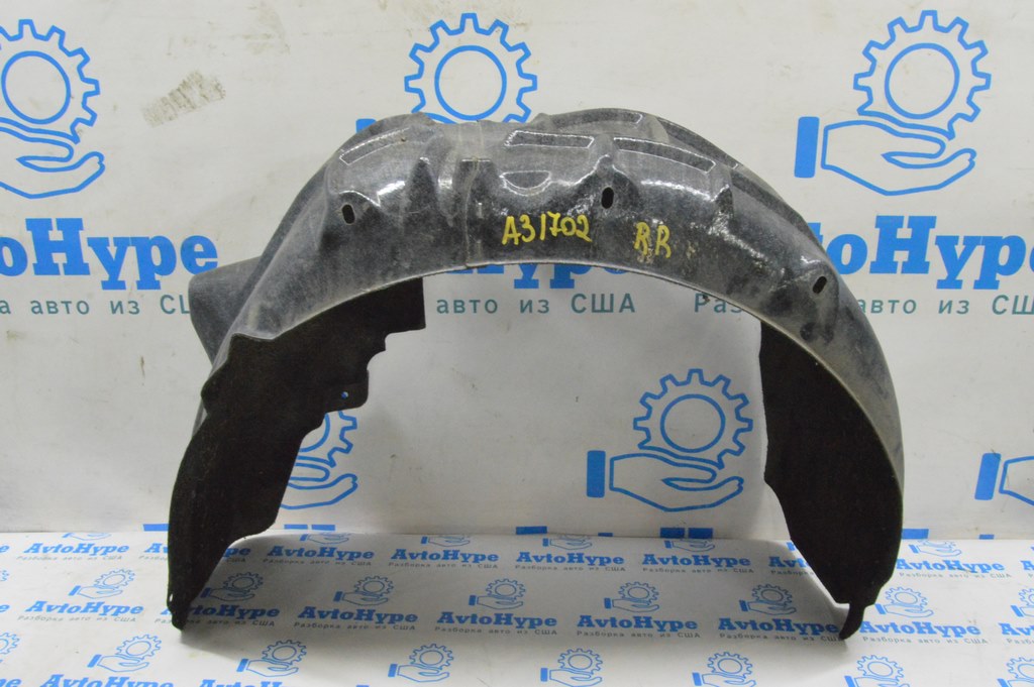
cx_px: 517
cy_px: 344
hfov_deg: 57.3
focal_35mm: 33
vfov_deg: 39.9
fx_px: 947
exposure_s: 1/15
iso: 6400
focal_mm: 22
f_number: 20
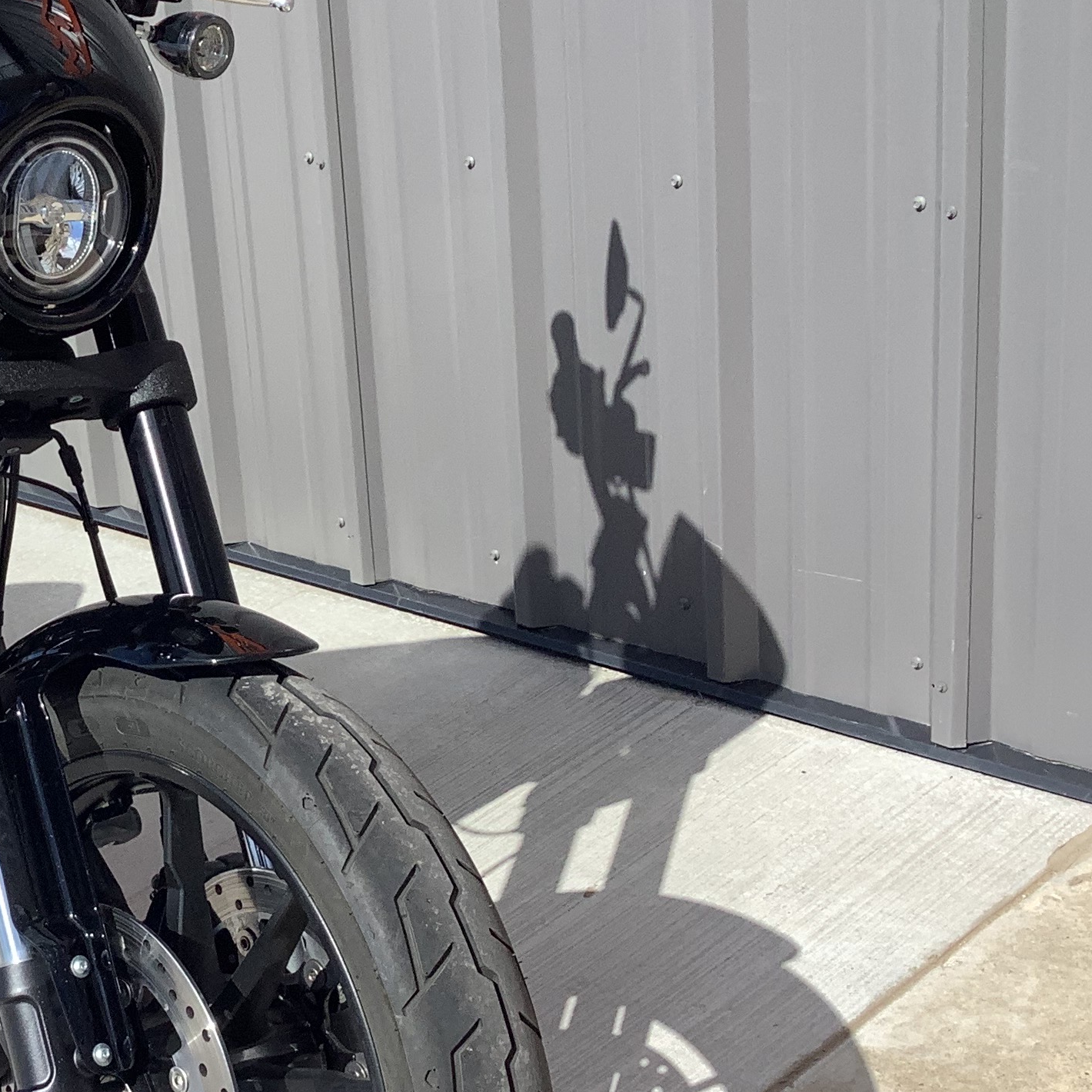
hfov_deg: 26.1
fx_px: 2248
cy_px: 592
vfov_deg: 27.3
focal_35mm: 63
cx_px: 44
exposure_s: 1/1698
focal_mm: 3.3
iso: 25
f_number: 2.4
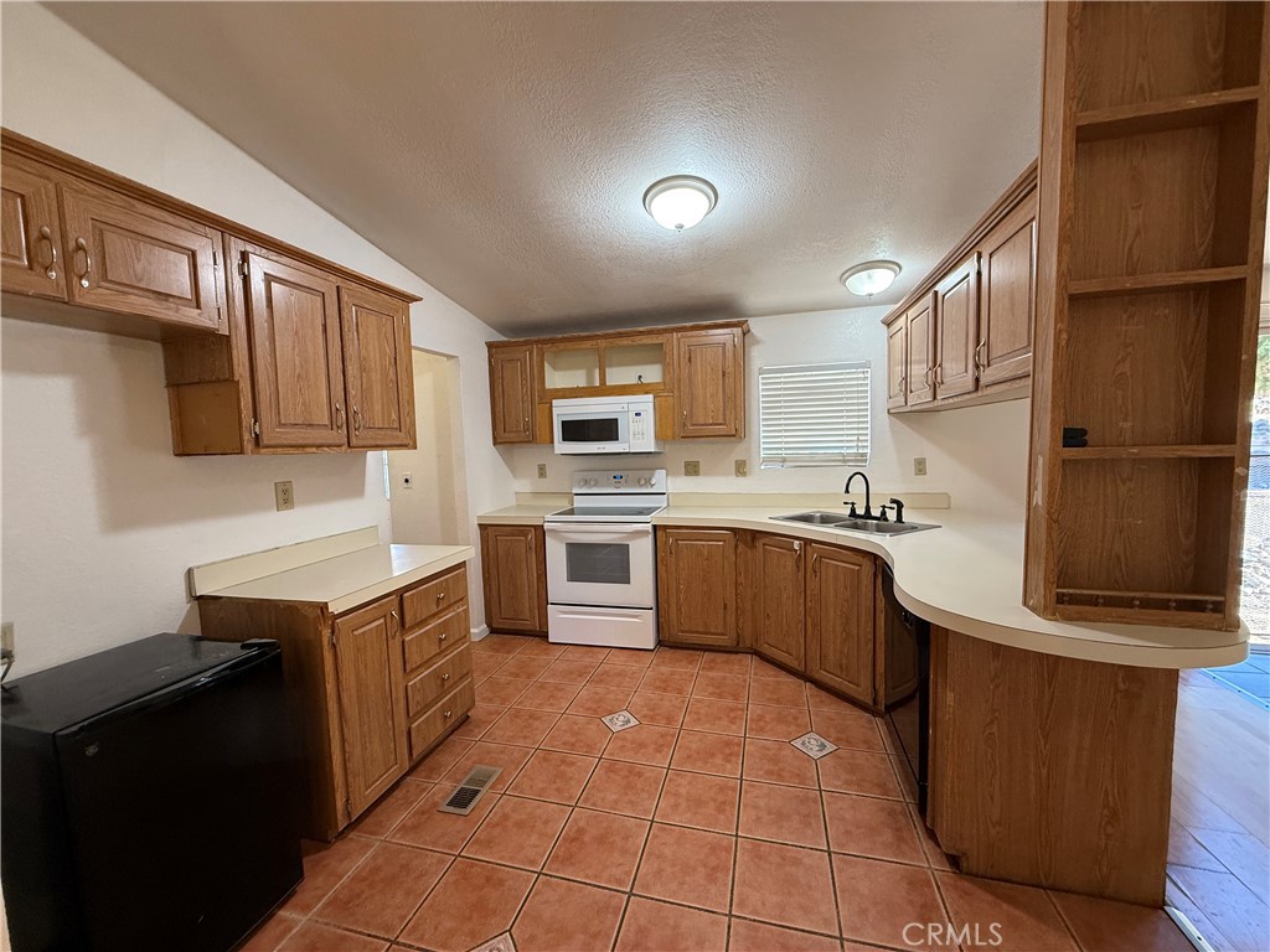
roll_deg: +1.9
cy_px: 476
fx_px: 514
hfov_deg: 102.1
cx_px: 635
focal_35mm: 14
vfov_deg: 85.7
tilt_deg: -3.8
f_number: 2.2
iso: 200
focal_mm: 2.22
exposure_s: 1/60
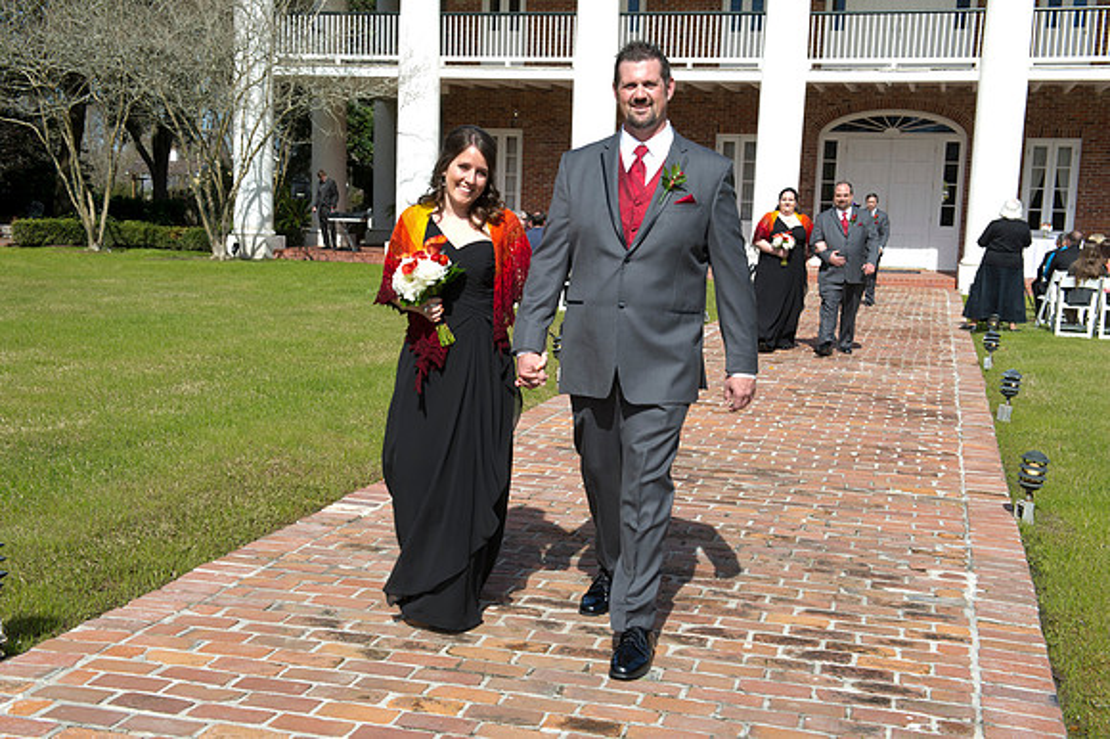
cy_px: 370
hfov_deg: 43.6
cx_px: 555
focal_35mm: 45
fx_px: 1387
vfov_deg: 29.8
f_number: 11
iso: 100
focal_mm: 45
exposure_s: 1/125
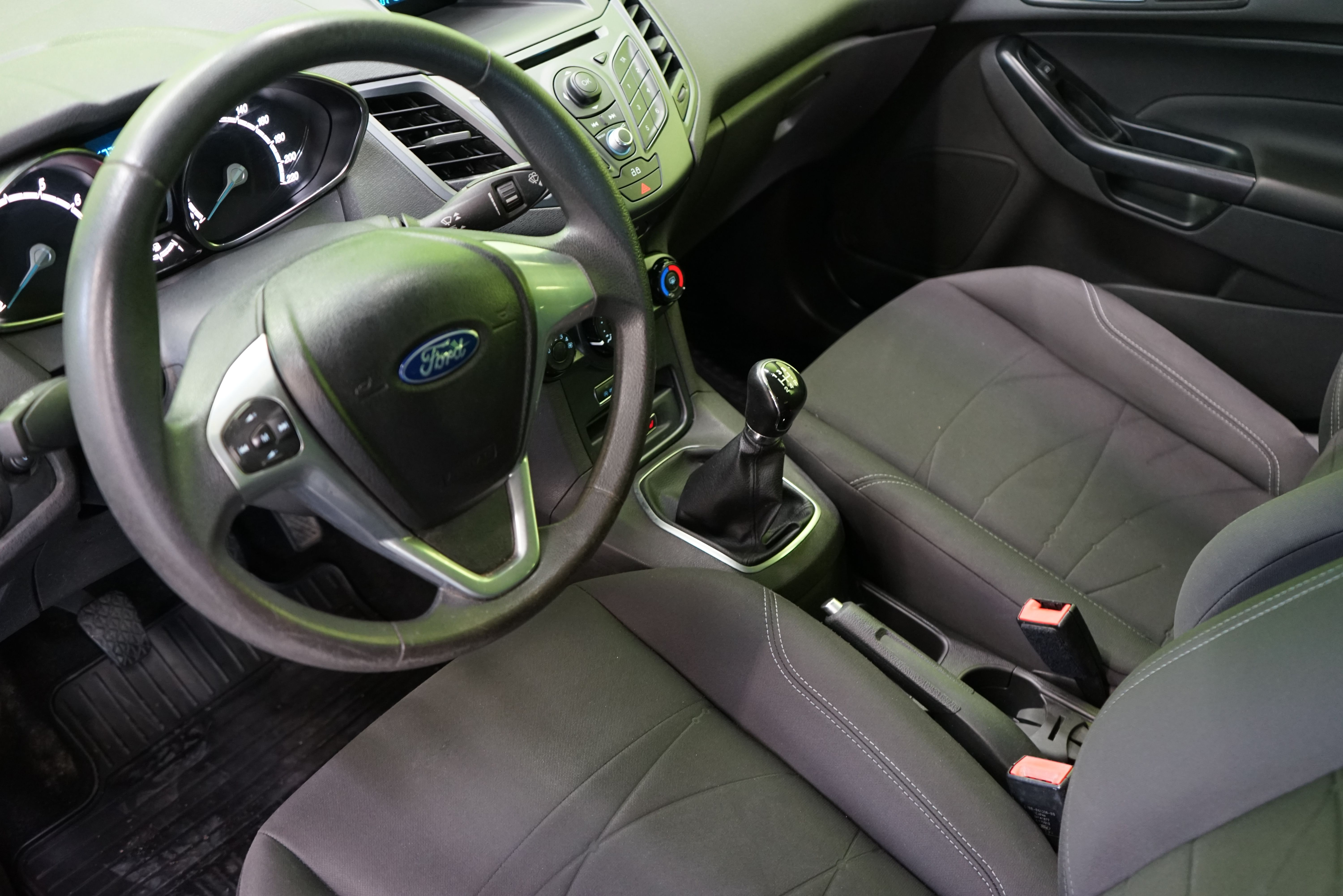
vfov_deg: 41.1
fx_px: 1194
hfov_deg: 58.7
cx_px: 672
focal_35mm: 32
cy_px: 448
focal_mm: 32
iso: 2000
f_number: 4
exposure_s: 1/20
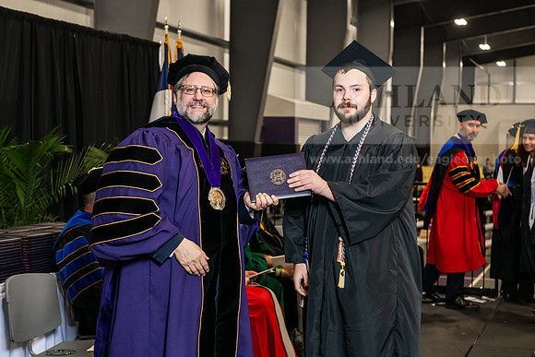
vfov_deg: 19.5
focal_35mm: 70
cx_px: 268
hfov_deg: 28.8
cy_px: 178
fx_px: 1040
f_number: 5
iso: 2500
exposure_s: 1/200
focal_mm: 70
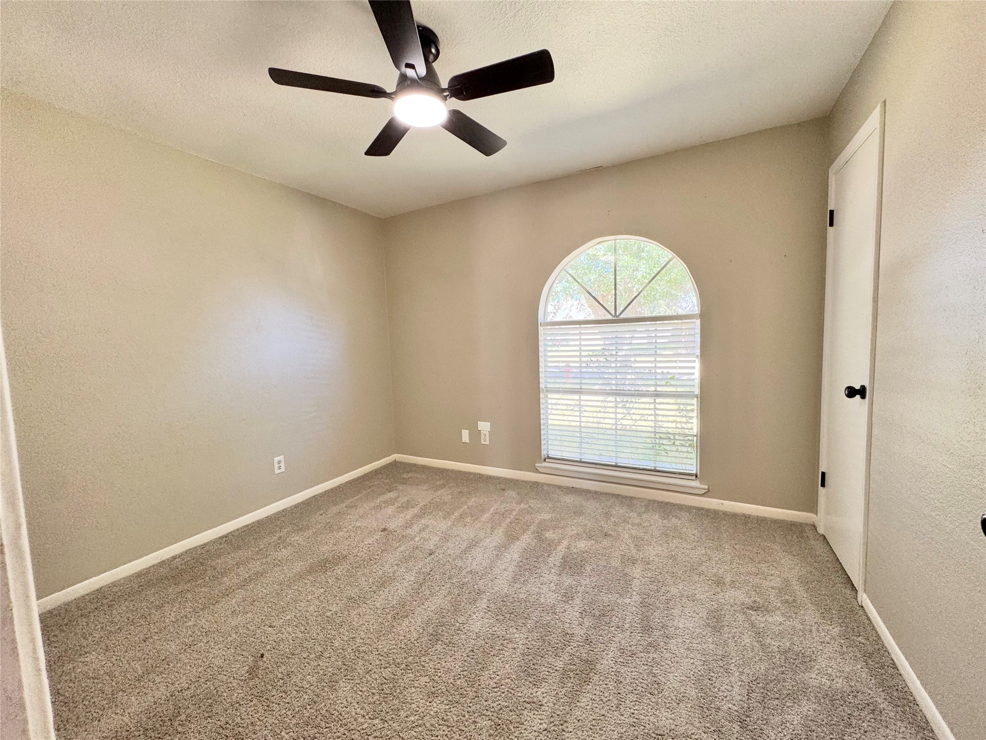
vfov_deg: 85.7
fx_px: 399
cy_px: 370
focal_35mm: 14
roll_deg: +1.3
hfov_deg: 102.1
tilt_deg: -4.9
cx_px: 493
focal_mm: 2.22
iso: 125
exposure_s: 1/99
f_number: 2.2
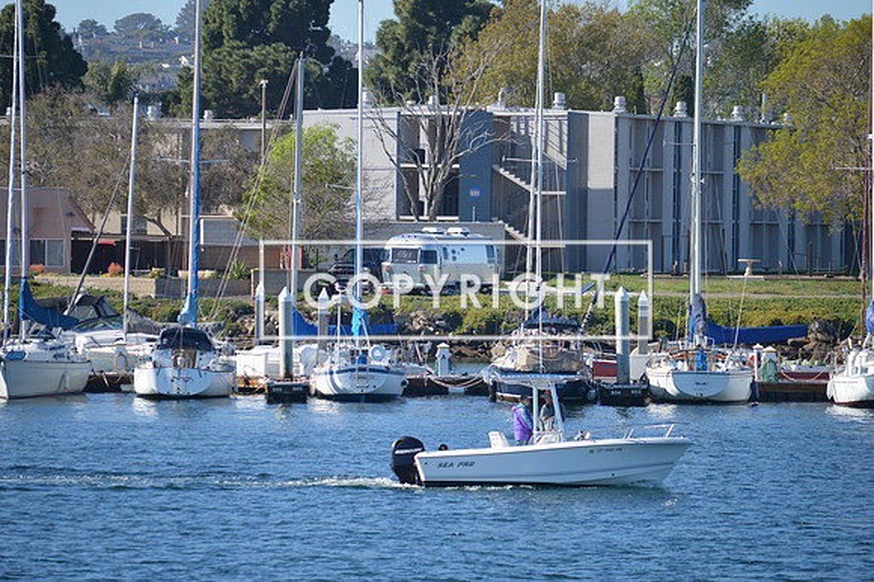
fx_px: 6005
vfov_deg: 5.5
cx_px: 437
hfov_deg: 8.3
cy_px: 291
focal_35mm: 248
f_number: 5.6
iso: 140
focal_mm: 165
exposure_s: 1/500
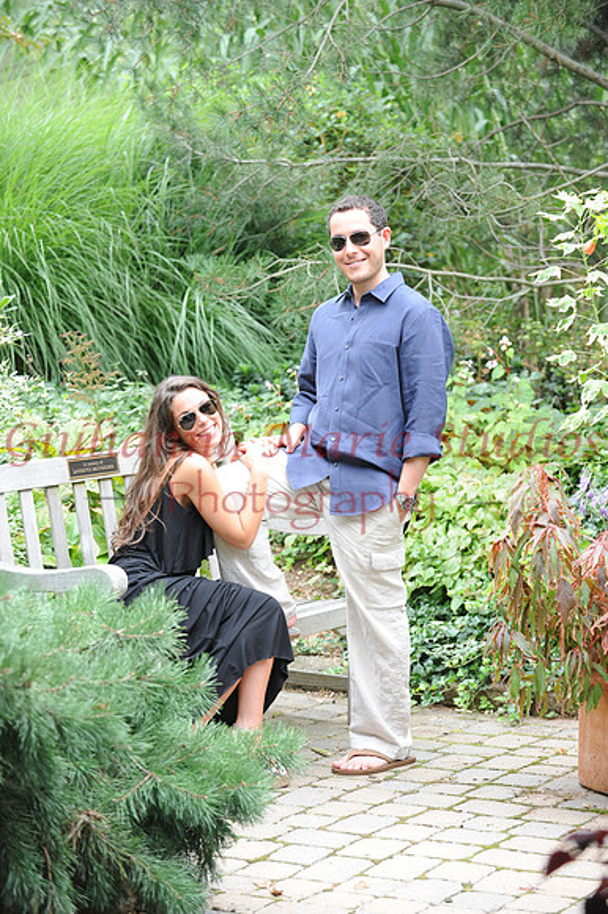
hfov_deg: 14.4
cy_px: 457
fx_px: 2409
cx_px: 304
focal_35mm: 95
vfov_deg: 21.5
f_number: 5
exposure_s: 1/100
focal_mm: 95
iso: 500
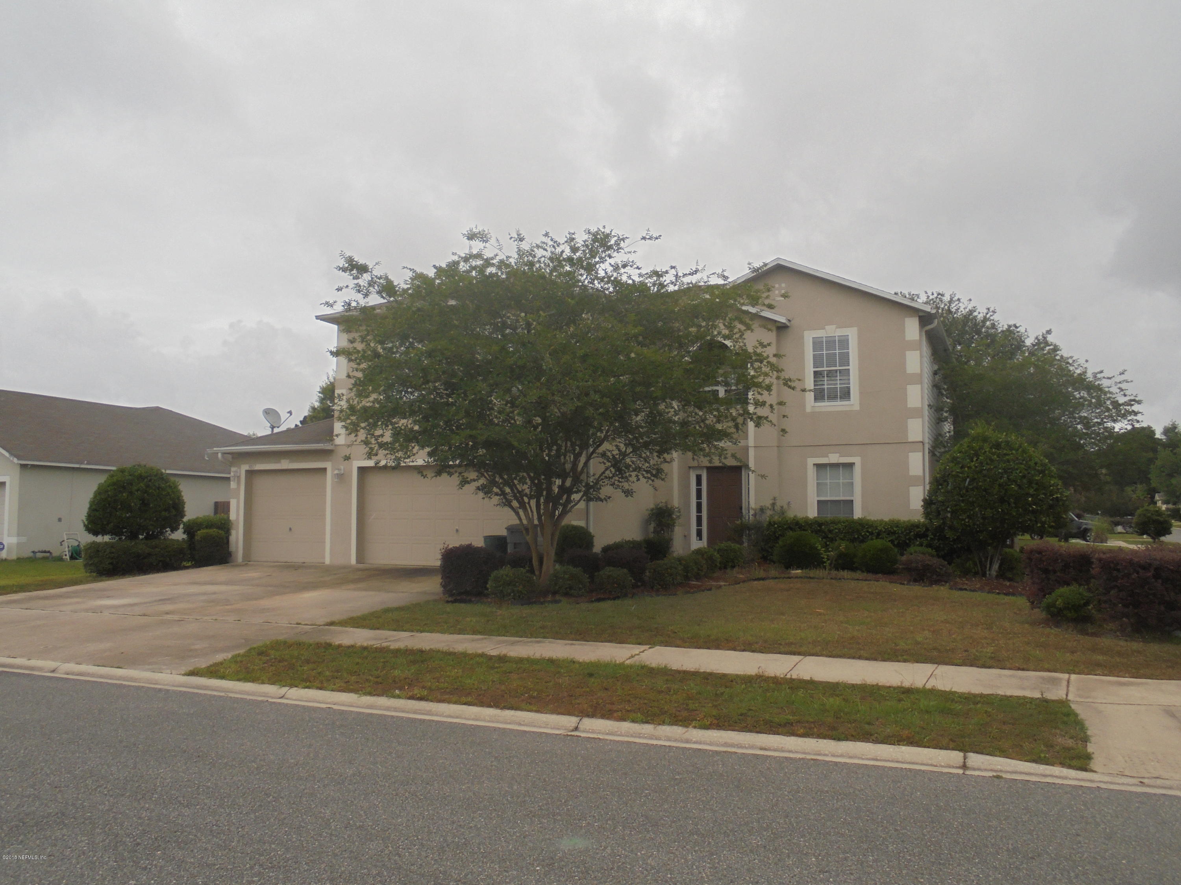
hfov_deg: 61.7
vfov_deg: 48.2
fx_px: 989
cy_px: 442
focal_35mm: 29
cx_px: 590
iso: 100
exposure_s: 1/800
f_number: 3.7
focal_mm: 5.3
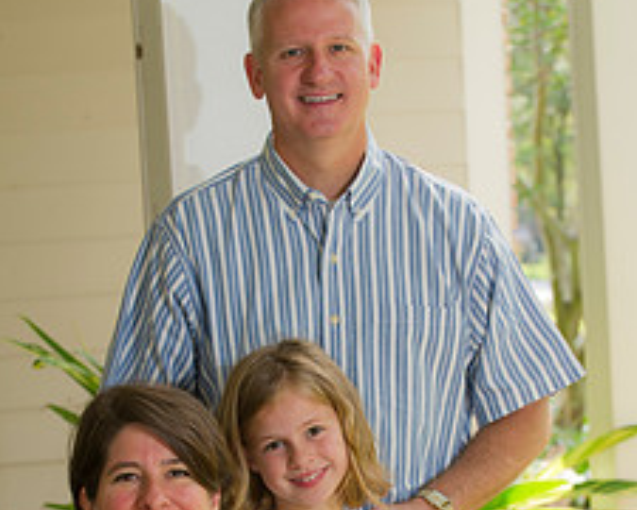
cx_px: 327
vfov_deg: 9.9
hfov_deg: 12.5
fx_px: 2903
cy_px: 527
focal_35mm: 154
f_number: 5
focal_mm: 82
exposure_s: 1/160
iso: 320
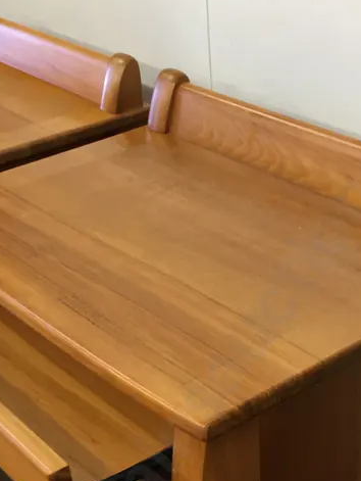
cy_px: 414
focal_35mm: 63
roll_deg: +5.1
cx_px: 196
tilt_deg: -38.2
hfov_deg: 23.3
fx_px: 875
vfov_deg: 29.7
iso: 50
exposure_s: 1/17
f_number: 2.2
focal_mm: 4.15
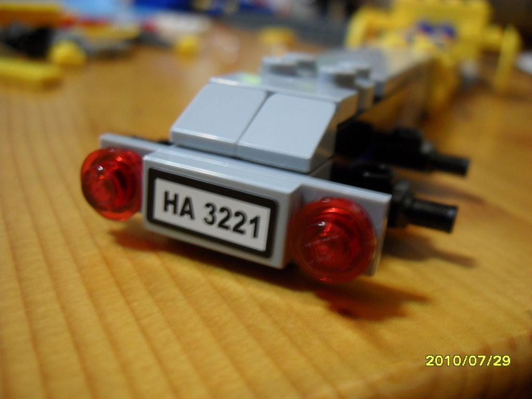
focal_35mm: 35
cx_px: 266
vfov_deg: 40.7
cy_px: 200
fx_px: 538
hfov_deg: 52.6
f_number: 2.8
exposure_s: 1/3
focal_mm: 6.2
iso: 200
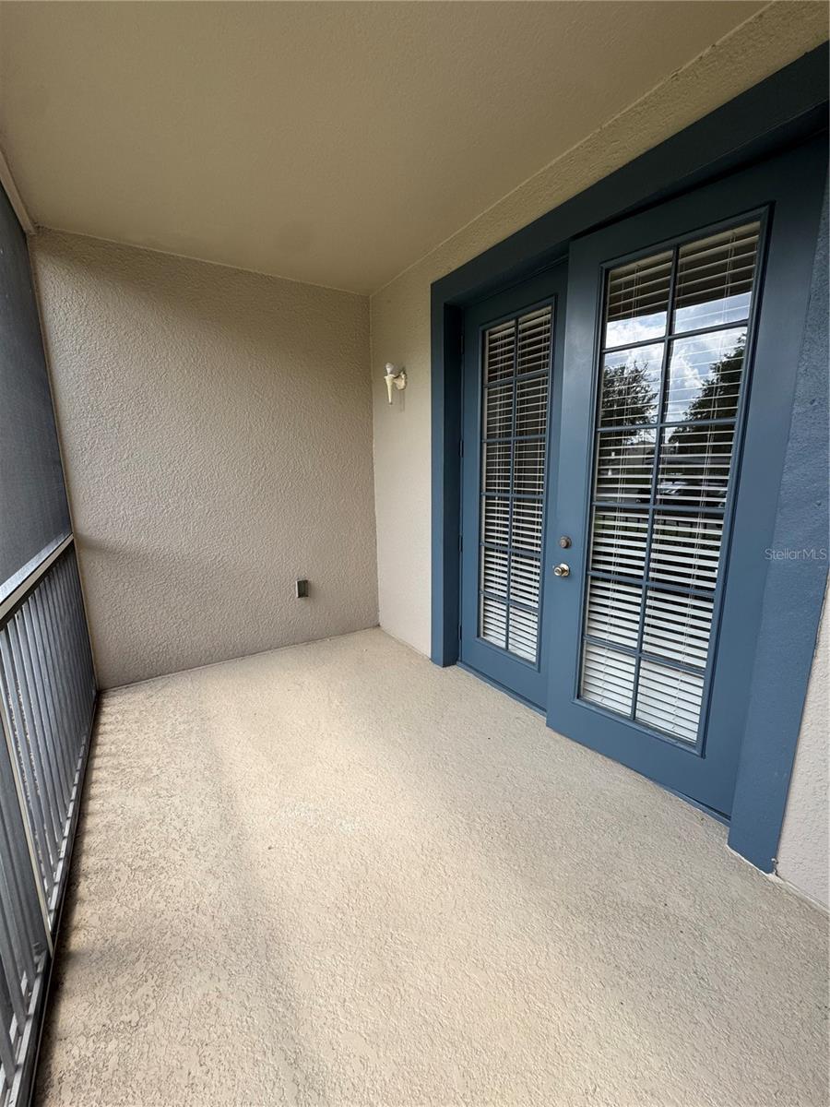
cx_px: 415
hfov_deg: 85.7
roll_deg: +1.1
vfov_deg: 102.1
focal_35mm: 14
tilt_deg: -10.6
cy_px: 554
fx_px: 448
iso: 40
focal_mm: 2.22
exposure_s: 1/219
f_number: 2.2
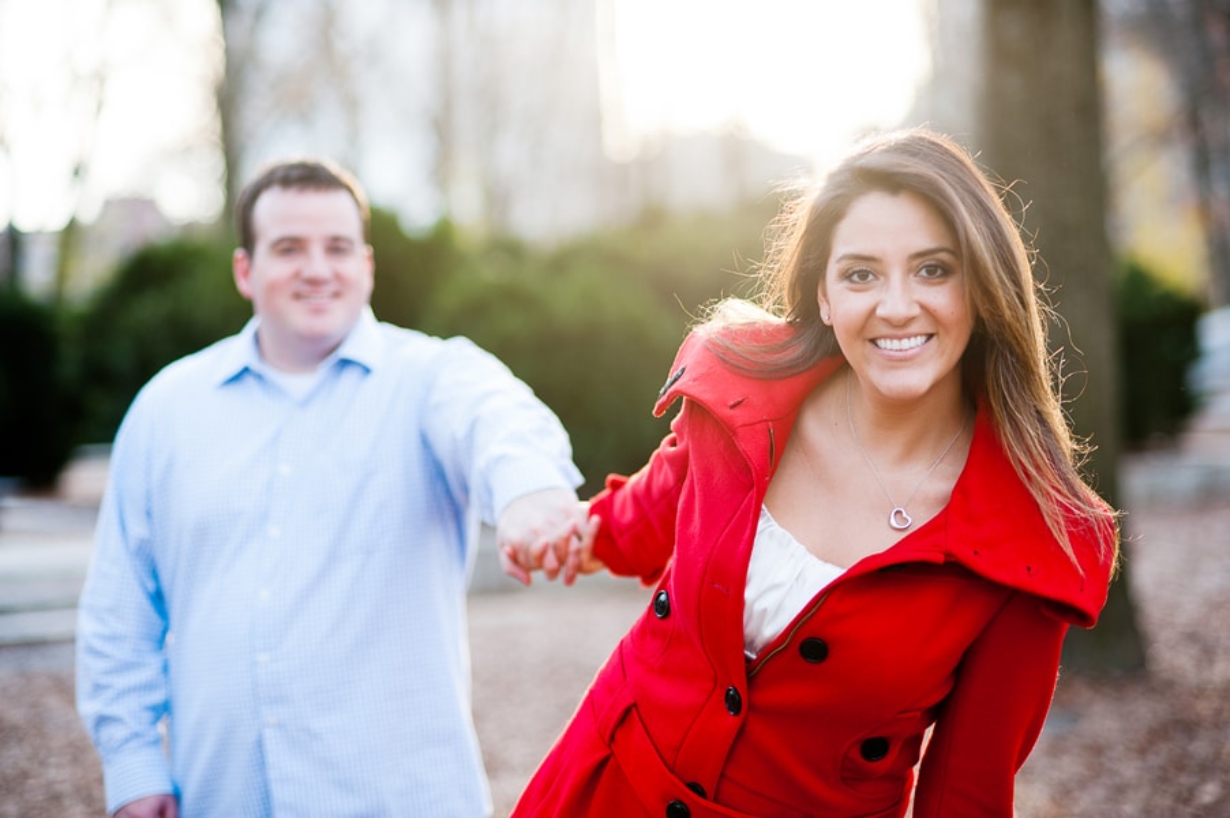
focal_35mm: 85
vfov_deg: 16.0
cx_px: 615
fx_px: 2902
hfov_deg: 23.9
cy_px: 409
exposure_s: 1/250
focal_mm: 85
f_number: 2.2
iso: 160
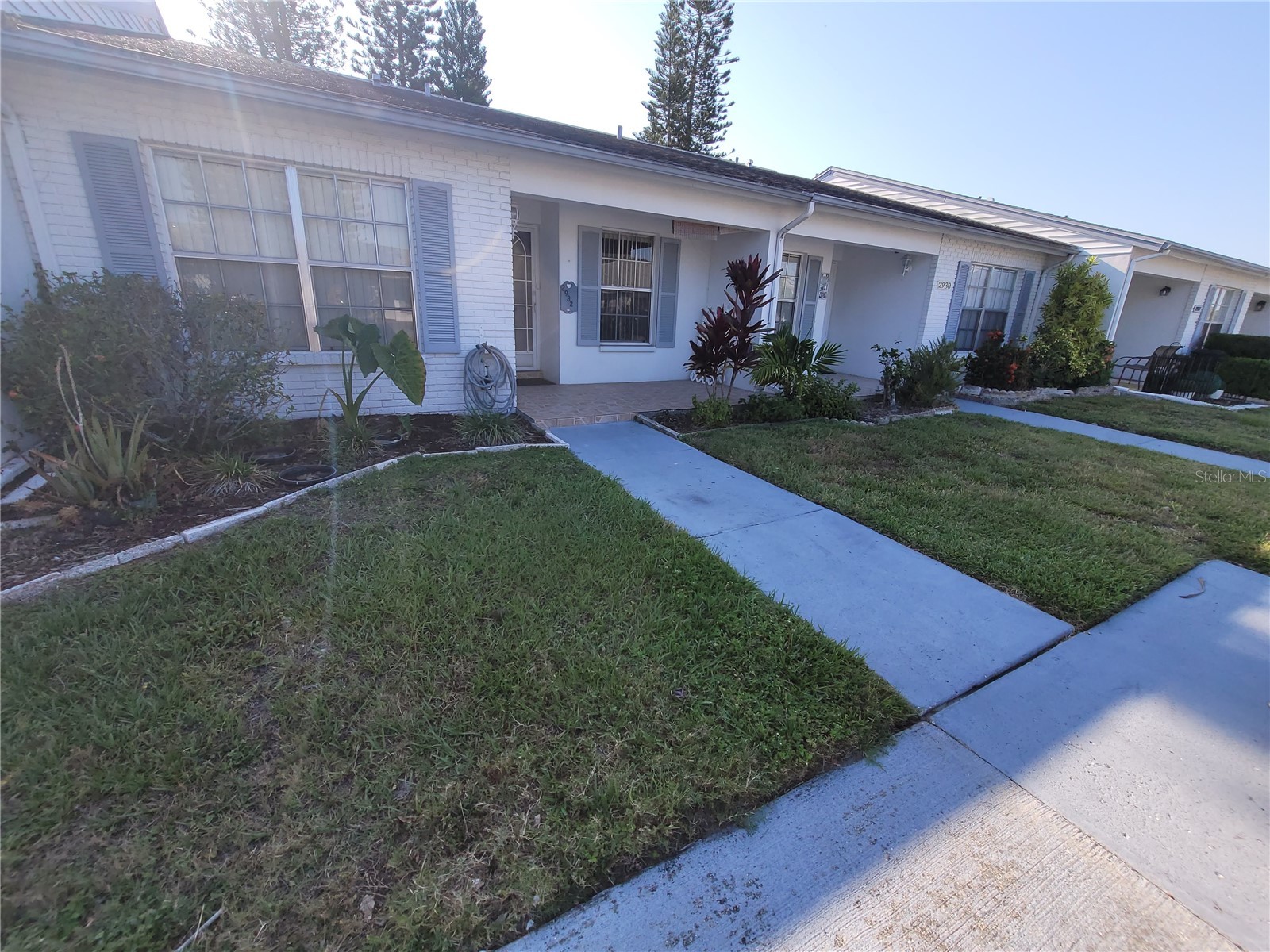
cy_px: 476
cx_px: 635
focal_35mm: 13
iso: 64
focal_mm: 2.2
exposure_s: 1/820
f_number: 2.2
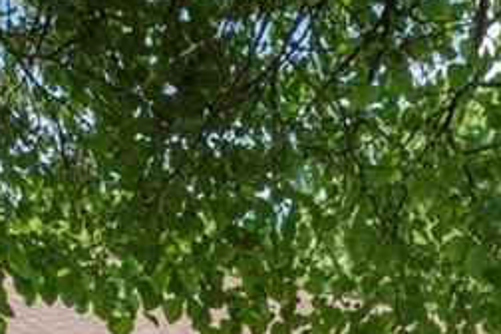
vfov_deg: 17.8
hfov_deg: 32.6
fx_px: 849
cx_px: 328
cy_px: 604
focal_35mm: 61
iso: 200
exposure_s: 1/160
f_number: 8
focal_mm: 10
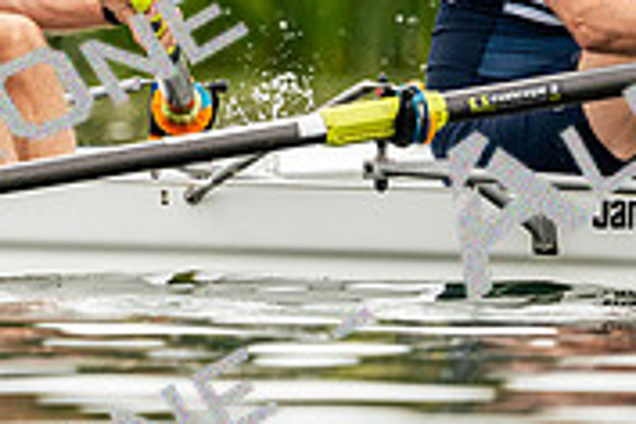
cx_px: 140
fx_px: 31727
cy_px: -38
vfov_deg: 0.8
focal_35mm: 1796
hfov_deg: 1.1
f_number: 6.3
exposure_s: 1/2000
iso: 500
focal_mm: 547
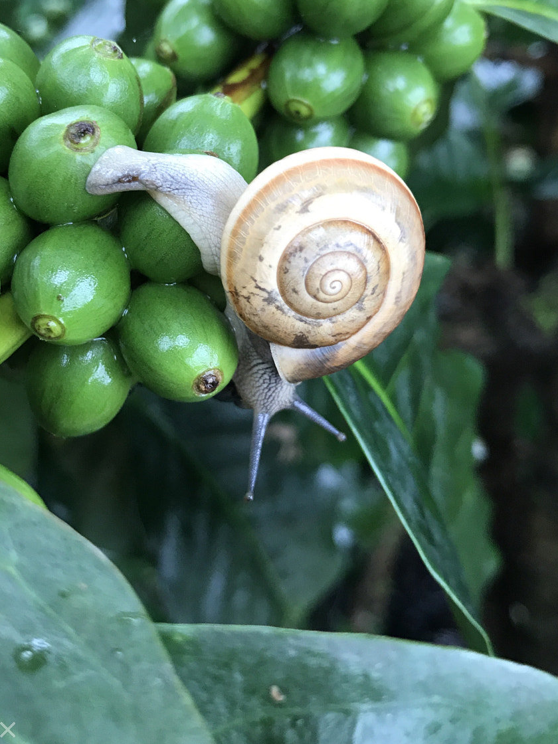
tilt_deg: -39.0
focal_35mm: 40
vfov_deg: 46.5
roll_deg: +1.4
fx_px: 860
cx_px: 249
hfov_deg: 35.9
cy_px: 293
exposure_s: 1/33
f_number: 1.8
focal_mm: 3.99
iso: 40
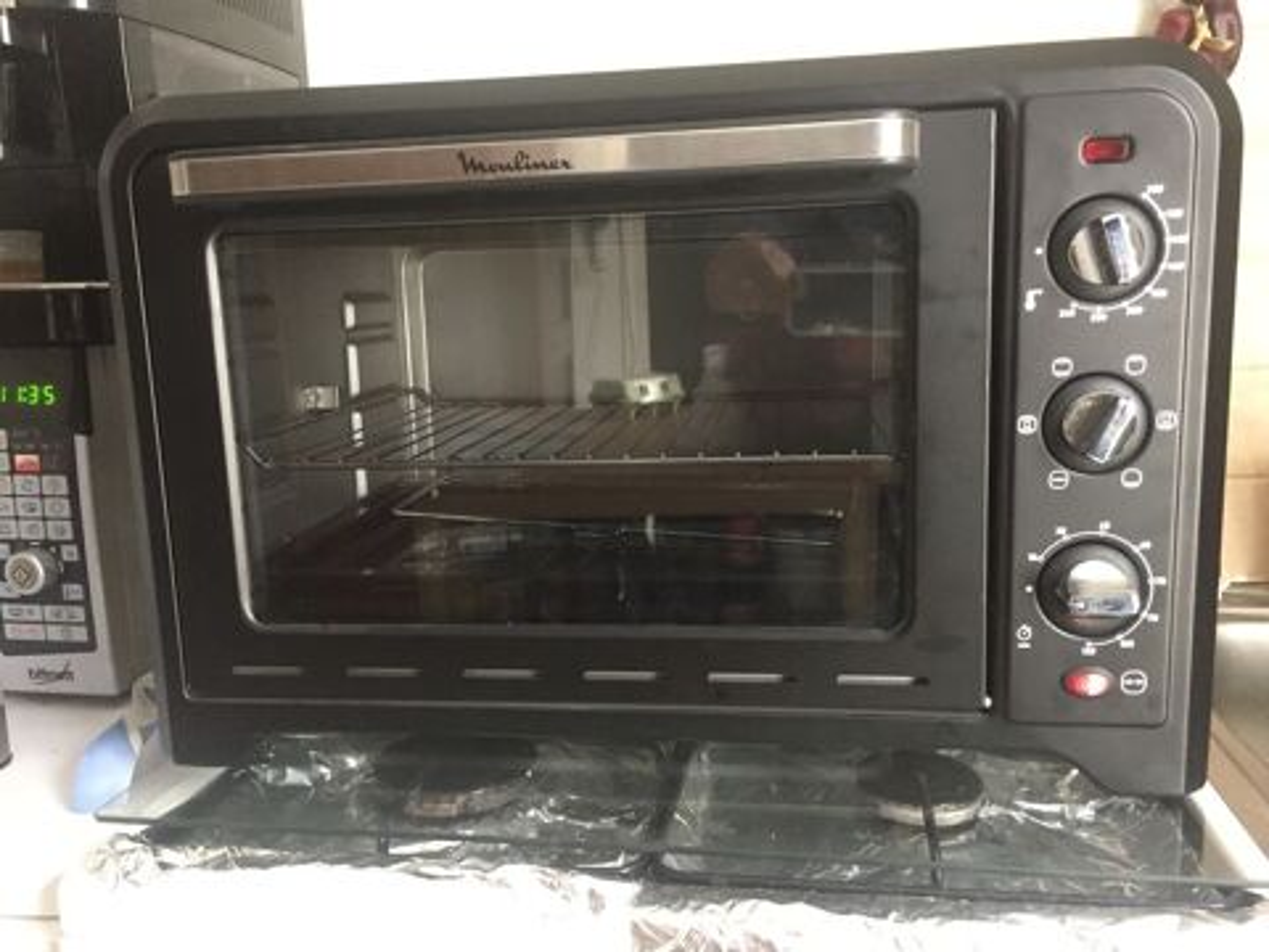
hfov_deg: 61.7
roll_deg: +1.9
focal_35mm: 29
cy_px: 476
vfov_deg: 48.2
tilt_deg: -9.7
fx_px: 1063
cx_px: 634
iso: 250
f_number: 2.2
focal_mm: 4.15
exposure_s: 1/17
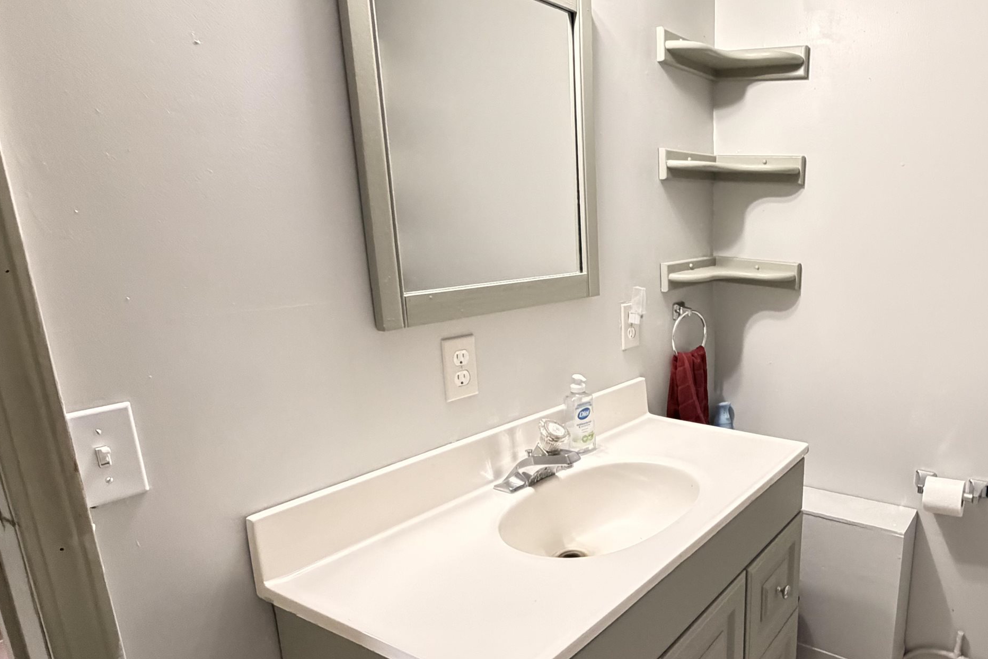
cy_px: 372
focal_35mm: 24
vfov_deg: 53.0
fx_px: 659
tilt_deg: -13.6
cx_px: 757
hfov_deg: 68.3
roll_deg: -1.7
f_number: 2.2
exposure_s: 1/60
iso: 800
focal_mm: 2.22
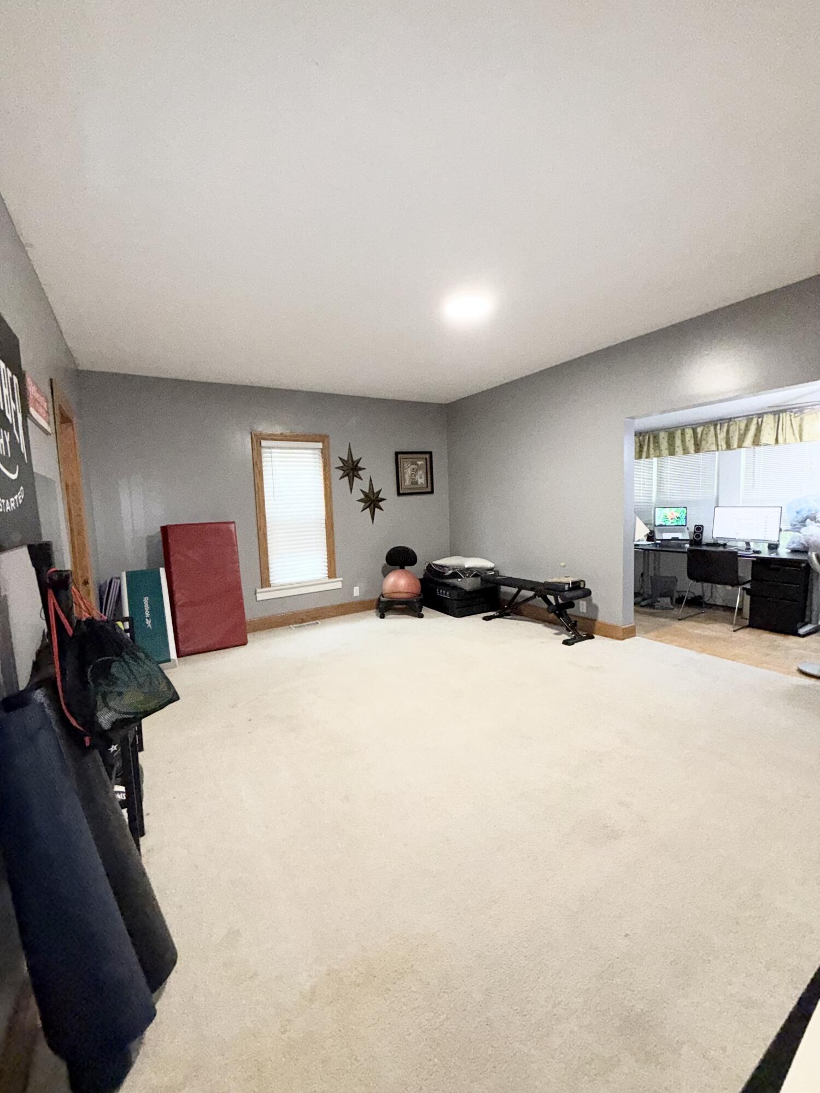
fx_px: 442
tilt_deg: -5.2
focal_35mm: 14
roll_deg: +1.5
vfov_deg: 102.1
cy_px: 546
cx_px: 410
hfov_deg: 85.7
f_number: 2.2
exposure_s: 1/60
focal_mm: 2.22
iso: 160
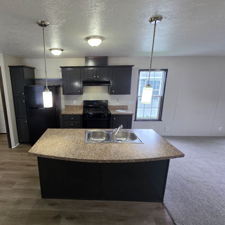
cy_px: 113
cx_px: 84
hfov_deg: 85.6
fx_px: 118
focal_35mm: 16
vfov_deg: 87.4
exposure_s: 1/120
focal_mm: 2.2
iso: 125
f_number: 1.9
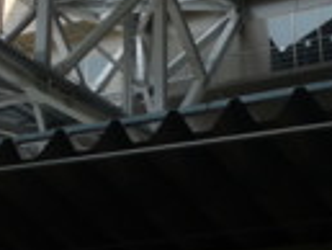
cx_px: 23
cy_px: -162
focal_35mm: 115
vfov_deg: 12.1
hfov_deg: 16.8
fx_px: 1104
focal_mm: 5.5
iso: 100
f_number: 2.8
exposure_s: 1/320
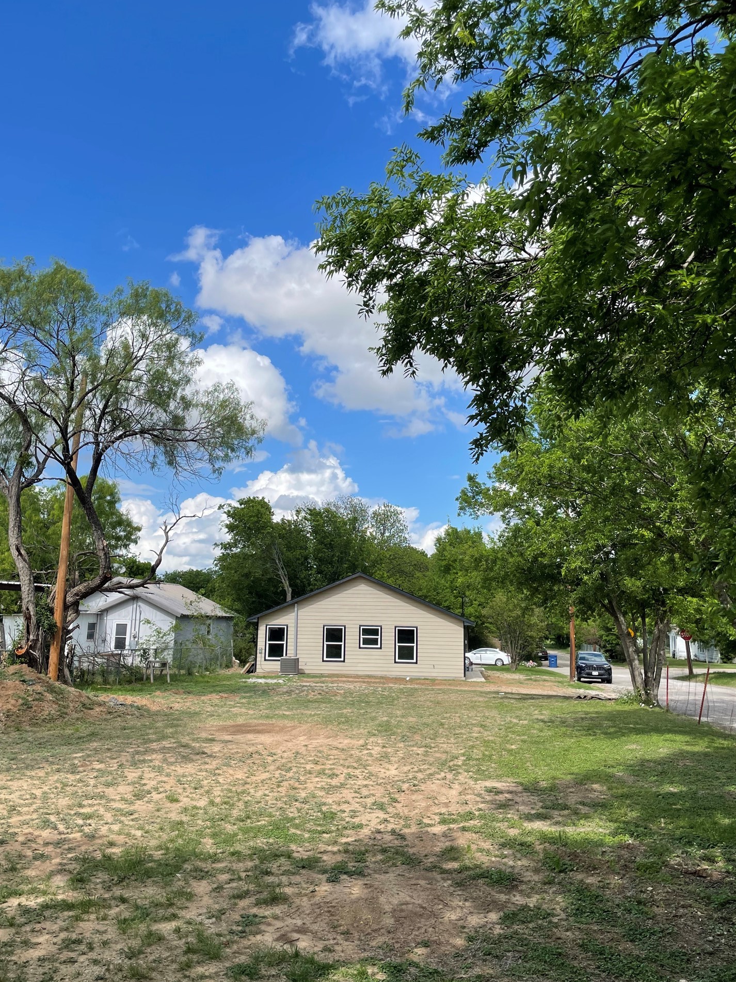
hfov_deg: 49.7
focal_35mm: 28
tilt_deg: +9.6
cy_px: 473
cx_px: 347
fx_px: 794
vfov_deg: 63.4
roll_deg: -0.4
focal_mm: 4.2
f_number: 1.6
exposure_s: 1/3125
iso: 32
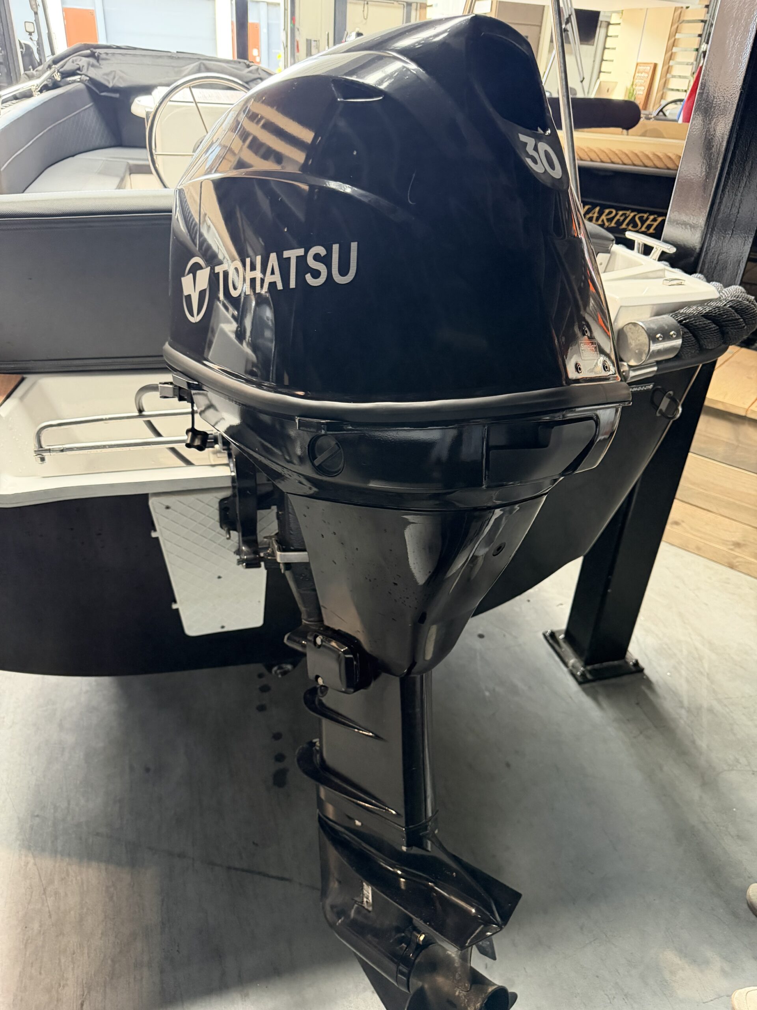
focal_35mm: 24
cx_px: 378
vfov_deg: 71.6
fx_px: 700
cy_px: 505
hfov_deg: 56.8
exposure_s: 1/49
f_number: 1.78
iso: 800
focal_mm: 6.76
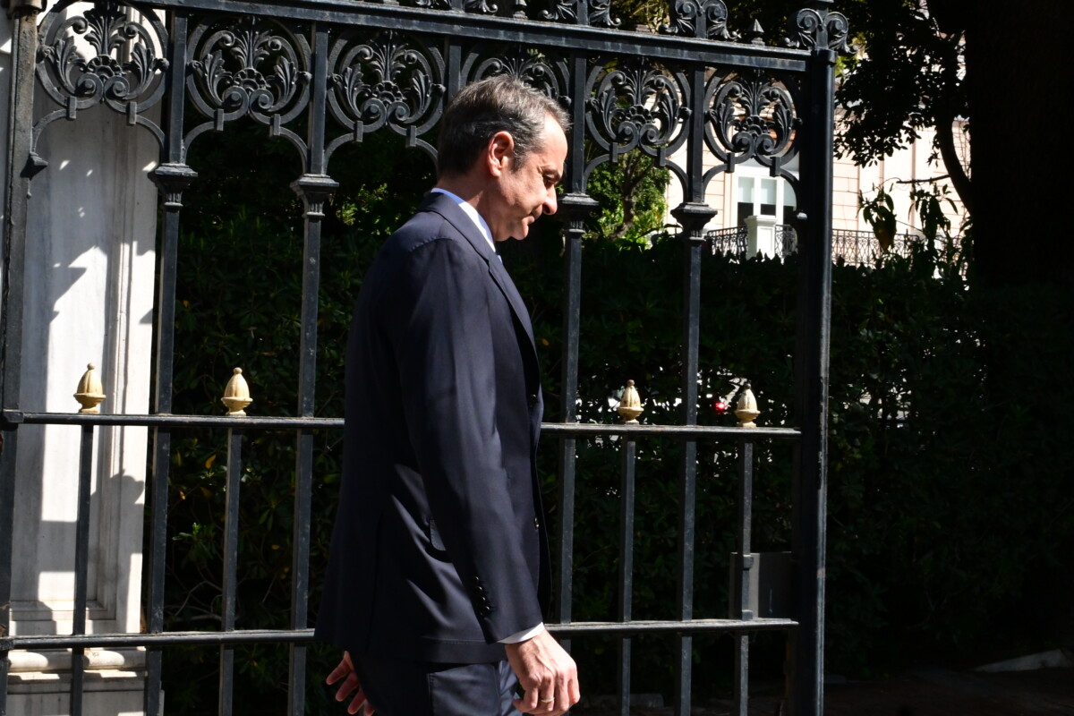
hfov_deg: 39.6
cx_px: 537
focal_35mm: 50
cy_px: 358
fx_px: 1492
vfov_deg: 27.0
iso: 2500
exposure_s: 1/1000
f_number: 16
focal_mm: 33.5
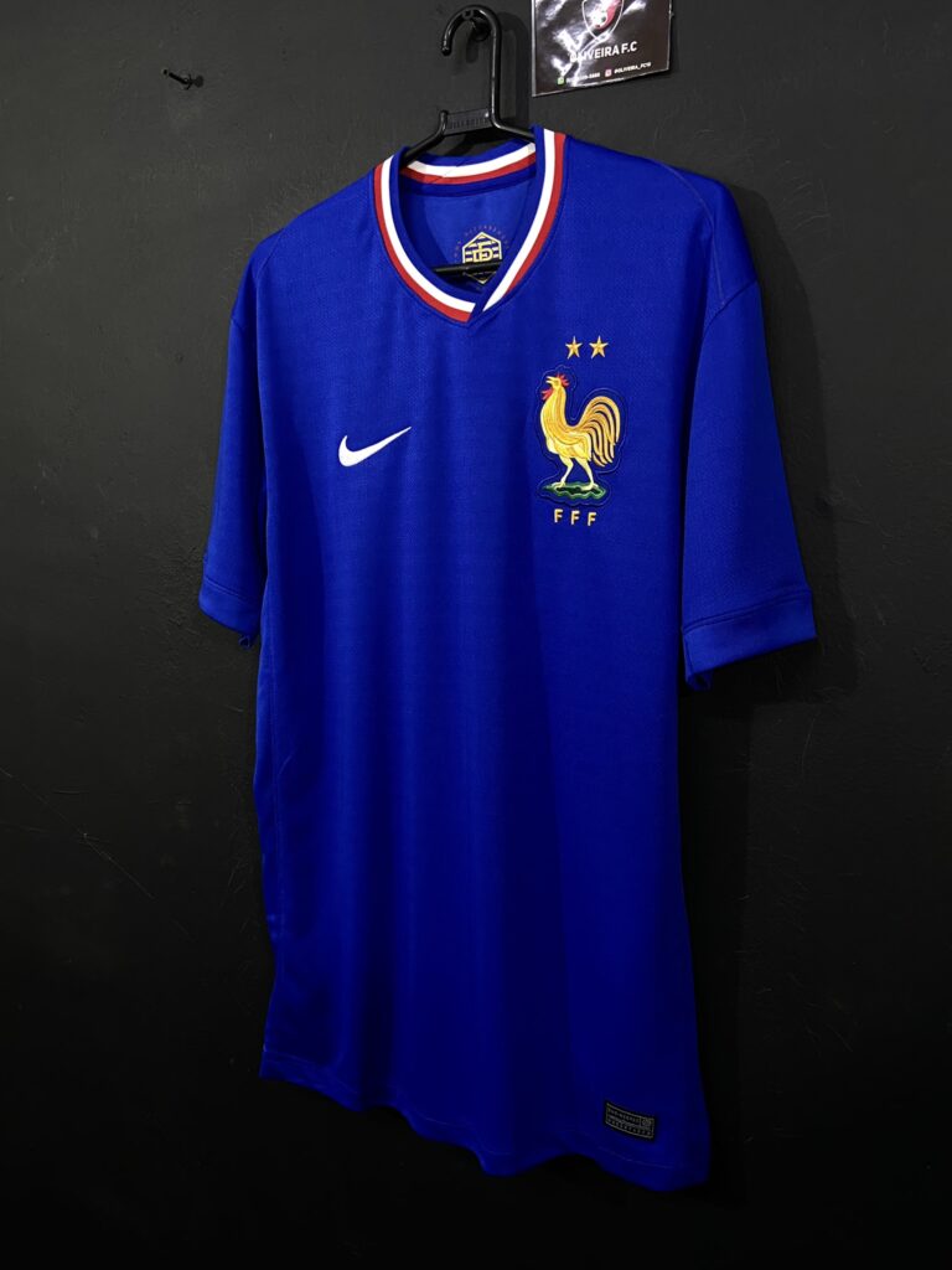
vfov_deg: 67.3
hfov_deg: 53.1
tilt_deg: -5.1
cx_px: 476
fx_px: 953
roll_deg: +0.9
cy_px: 635
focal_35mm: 26
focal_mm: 4.25
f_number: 1.8
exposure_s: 1/60
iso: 320
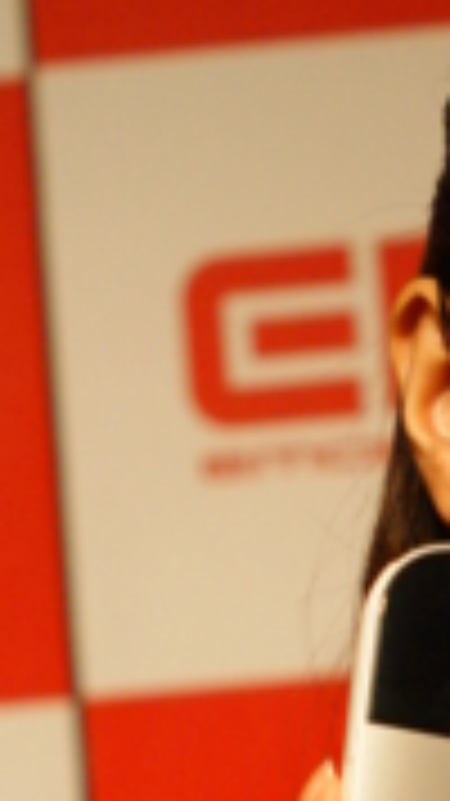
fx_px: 5988
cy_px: 1143
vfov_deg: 7.5
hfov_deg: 4.3
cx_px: 729
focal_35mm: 282
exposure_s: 1/200
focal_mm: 50
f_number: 3.5
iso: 800
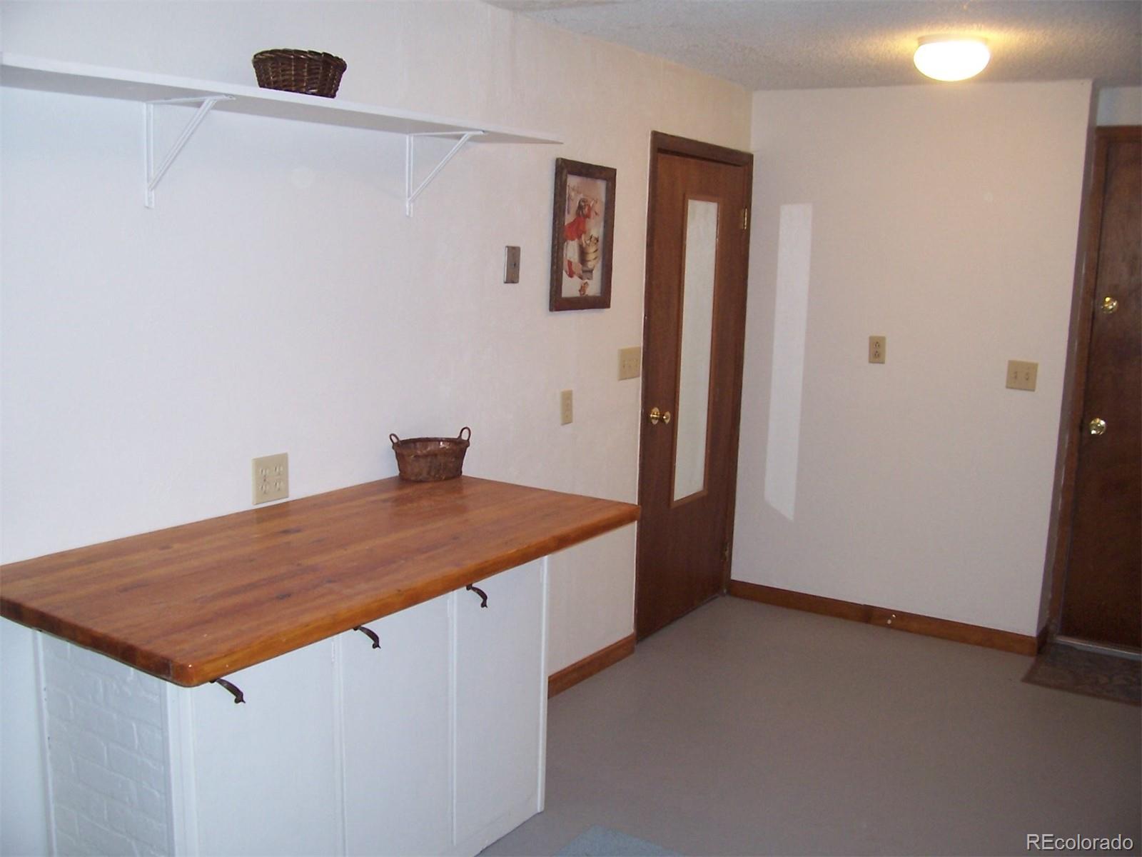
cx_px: 571
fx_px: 1122
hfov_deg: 54.0
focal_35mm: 34
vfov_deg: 41.8
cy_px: 428
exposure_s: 1/60
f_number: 2.7
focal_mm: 5.6
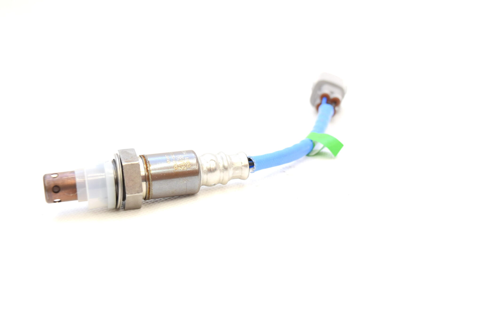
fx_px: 623
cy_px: 161
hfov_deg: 42.3
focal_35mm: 46
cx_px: 241
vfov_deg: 29.0
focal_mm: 31
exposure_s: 1/160
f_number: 6.3
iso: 400
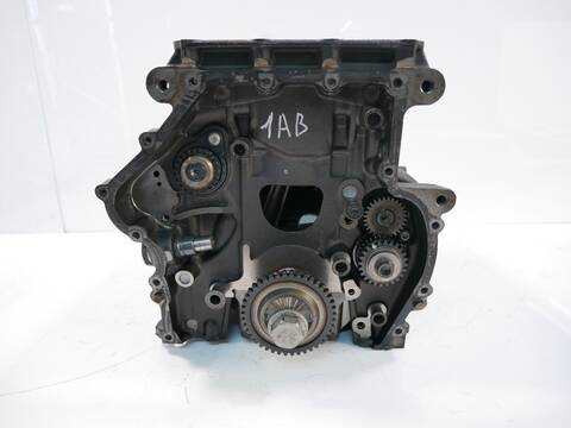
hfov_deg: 71.6
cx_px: 286
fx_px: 396
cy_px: 214
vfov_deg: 56.8
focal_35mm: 24
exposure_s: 1/60
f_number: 3.5
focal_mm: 12
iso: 1000
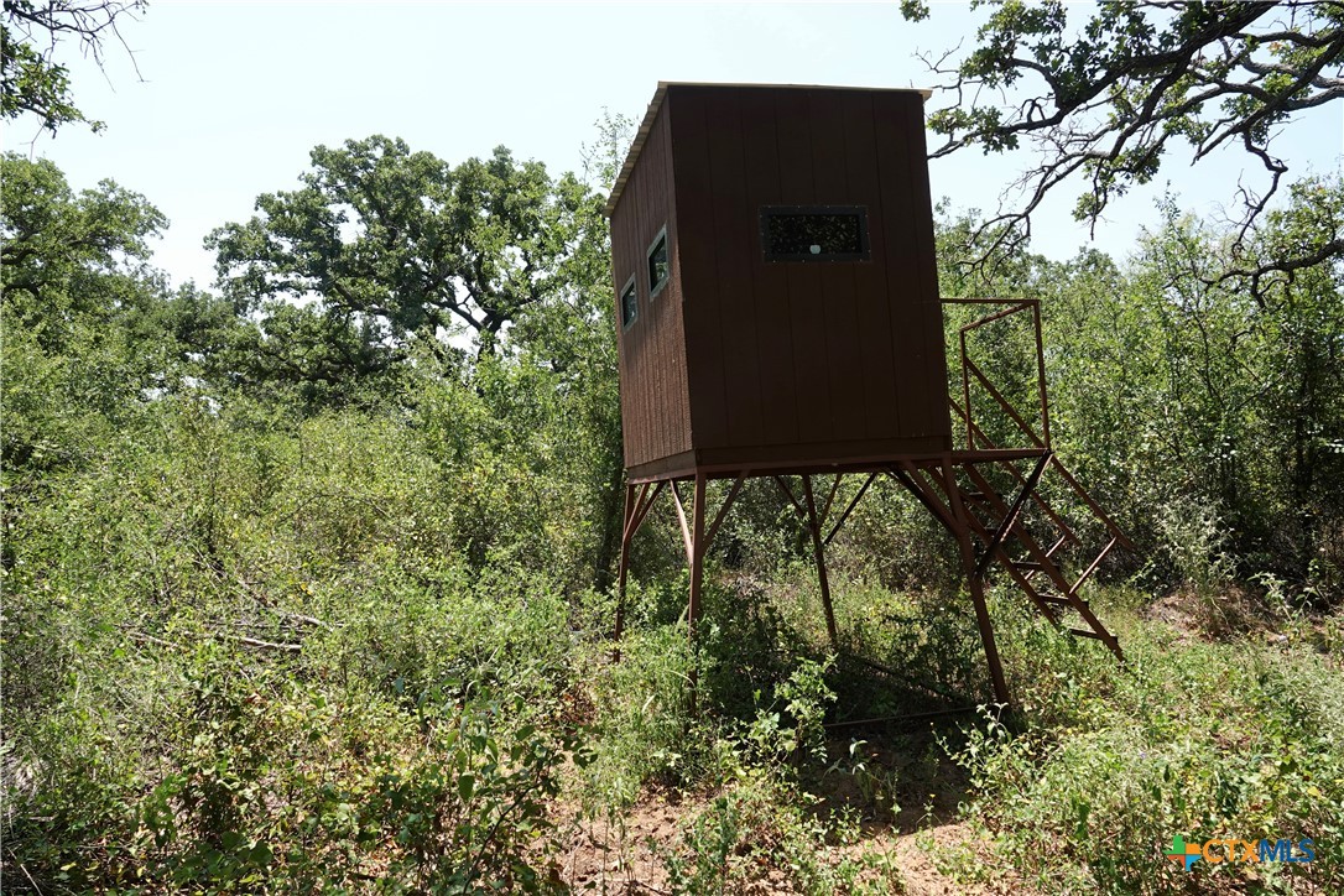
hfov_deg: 73.7
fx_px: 896
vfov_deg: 53.1
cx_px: 672
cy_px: 448
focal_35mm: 24
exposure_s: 1/320
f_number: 4
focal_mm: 8.8
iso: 100
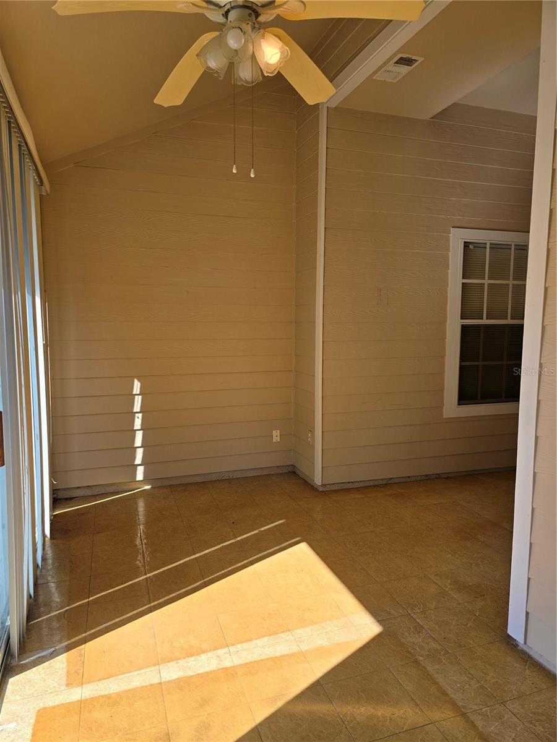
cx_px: 278
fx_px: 493
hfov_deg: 58.9
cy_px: 371
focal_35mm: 23
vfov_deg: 73.9
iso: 12
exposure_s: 1/397
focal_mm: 6.3
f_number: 1.7
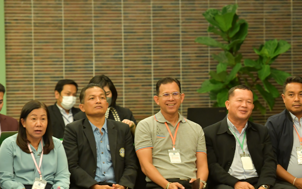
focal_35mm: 278
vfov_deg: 4.7
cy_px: 125
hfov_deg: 7.5
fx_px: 2288
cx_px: 205
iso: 2500
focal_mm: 155
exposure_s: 1/125
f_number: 2.8
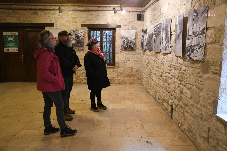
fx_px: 208
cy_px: 76
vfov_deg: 40.0
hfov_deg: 57.2
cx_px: 114
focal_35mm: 33
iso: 1250
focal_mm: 22
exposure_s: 1/40
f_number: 3.5
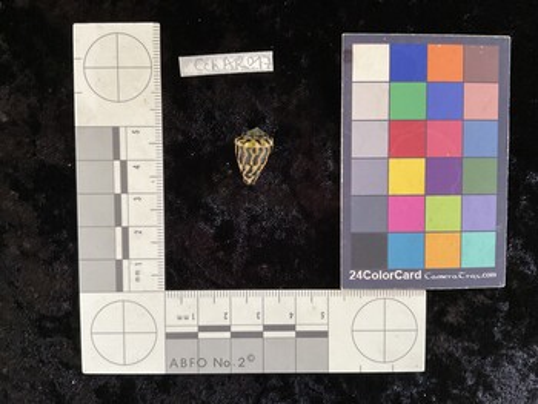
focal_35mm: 29
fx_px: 451
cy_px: 202
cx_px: 269
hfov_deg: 61.6
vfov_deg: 48.3
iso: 160
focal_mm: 3
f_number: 1.8
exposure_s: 1/60
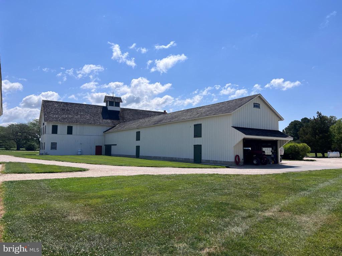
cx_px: 171
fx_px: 257
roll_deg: -0.2
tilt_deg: +5.4
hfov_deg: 67.3
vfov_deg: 53.1
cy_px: 128
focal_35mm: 26
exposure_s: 1/8000
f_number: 1.5
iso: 50
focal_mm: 5.7
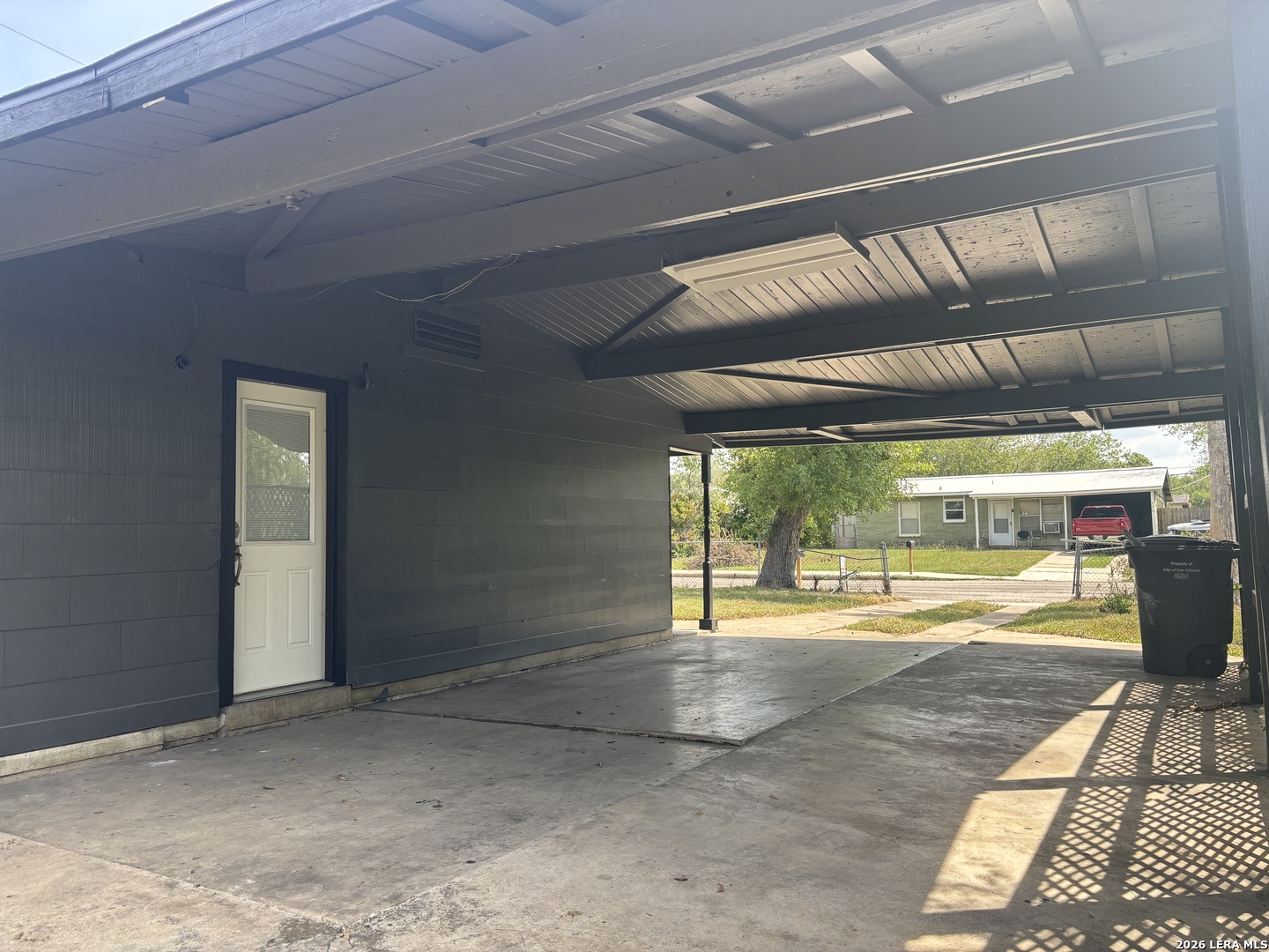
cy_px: 476
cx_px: 634
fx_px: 953
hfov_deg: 67.3
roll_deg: +1.2
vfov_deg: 53.1
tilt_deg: +3.3
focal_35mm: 26
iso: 50
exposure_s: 1/675
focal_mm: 5.96
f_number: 1.6
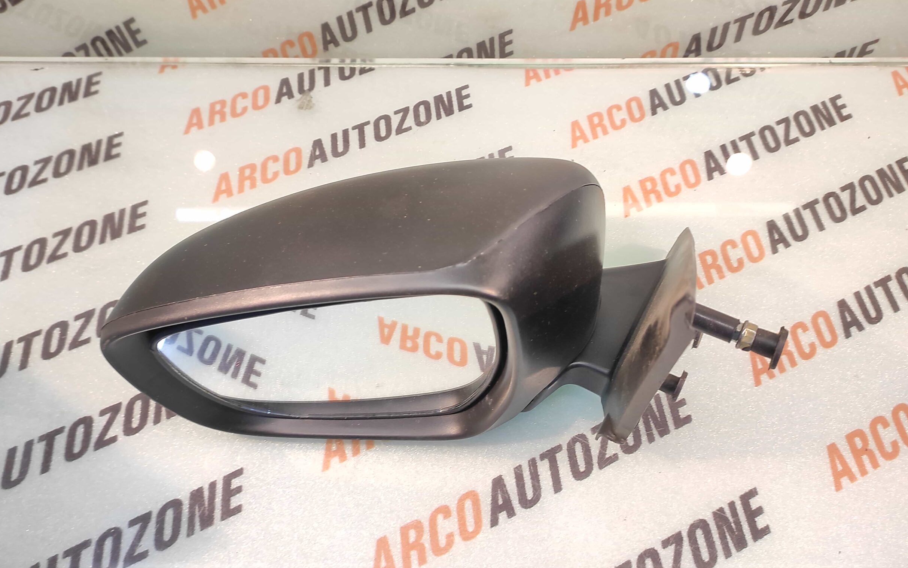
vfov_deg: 62.2
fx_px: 470
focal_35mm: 19
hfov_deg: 88.0
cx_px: 441
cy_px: 293
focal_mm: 4.74
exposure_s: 1/33
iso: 312
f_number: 1.79
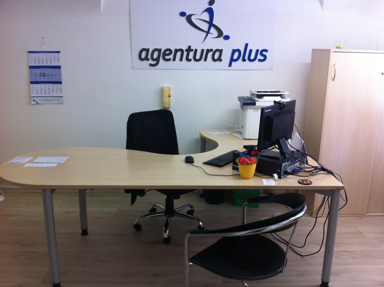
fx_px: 388
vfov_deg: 40.6
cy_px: 144
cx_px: 192
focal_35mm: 35
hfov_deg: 52.7
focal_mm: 3.85
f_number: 2.8
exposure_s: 1/24
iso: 80
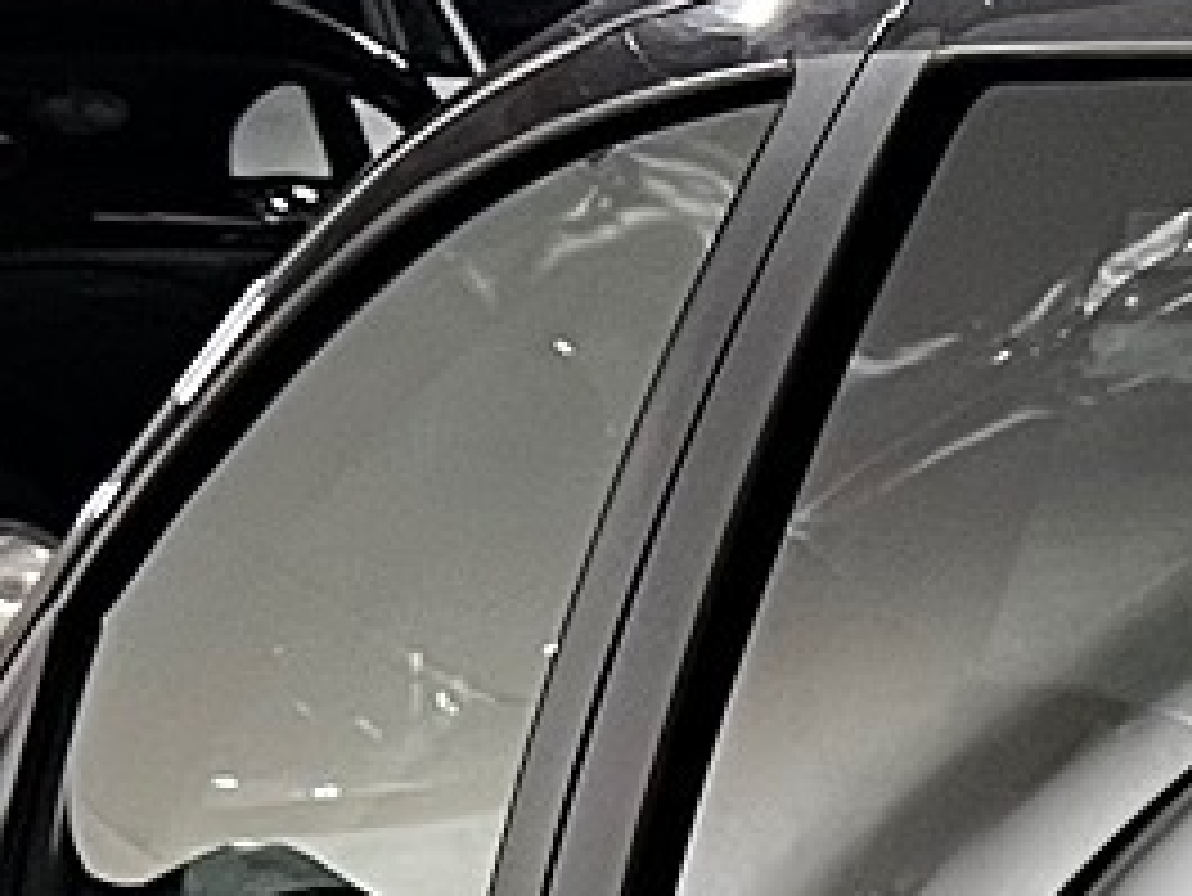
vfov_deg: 6.9
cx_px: 3661
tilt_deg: -18.9
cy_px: 2472
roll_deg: -0.6
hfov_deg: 8.3
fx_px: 6821
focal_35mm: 198
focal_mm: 5.7
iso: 160
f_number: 1.5
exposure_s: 1/50
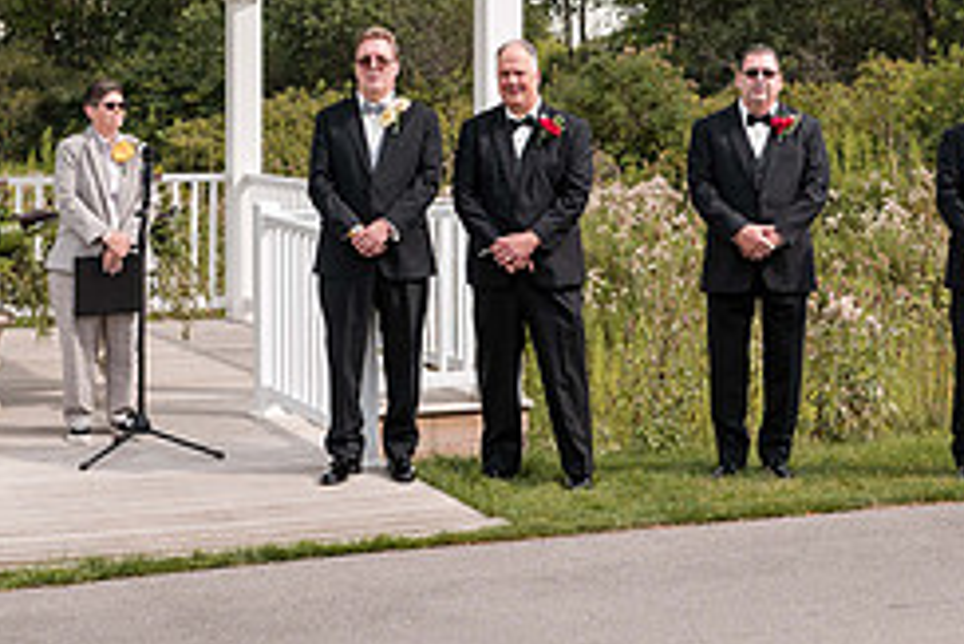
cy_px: 142
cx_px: 571
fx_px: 2385
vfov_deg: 15.3
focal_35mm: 89
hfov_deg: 22.8
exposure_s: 1/640
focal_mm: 35
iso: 80
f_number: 4
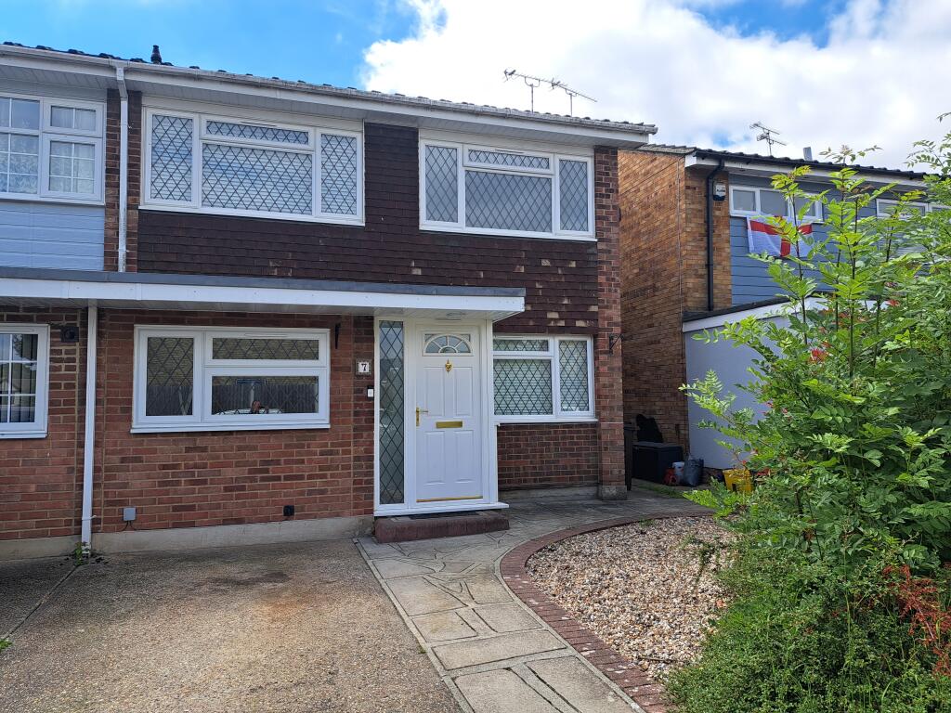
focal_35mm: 24
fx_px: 659
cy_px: 356
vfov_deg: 56.8
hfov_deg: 71.6
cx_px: 476
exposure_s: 1/799
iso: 50
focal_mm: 5.23
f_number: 1.8
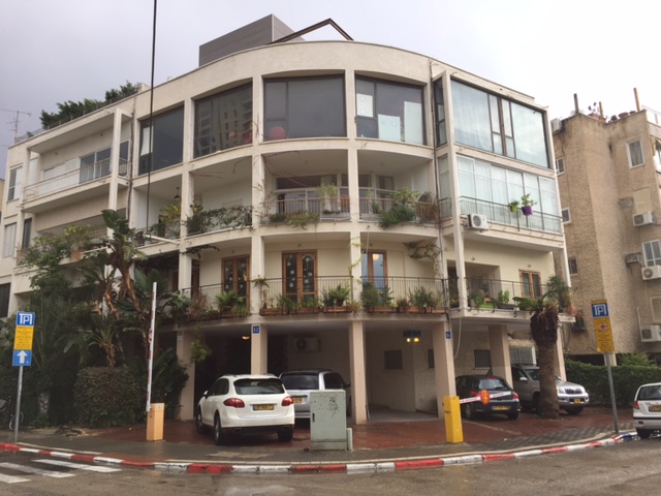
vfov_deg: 48.2
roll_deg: -0.7
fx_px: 554
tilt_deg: +13.1
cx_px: 330
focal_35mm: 29
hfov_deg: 61.7
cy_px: 248
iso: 32
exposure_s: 1/299
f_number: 2.2
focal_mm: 4.15
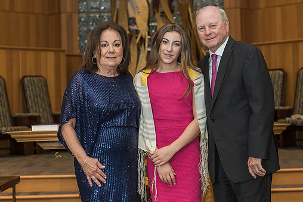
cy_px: 87
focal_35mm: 73
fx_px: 615
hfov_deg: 27.7
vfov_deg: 18.7
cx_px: 163
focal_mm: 62
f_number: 4
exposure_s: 1/200
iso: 1000
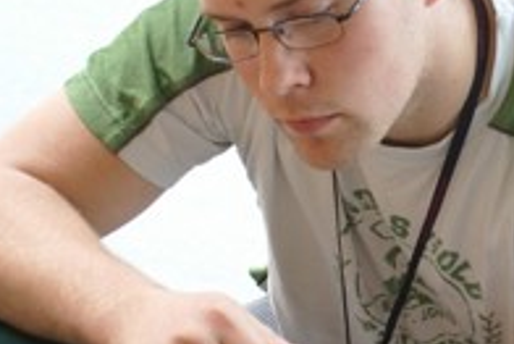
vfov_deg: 9.9
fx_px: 1986
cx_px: 472
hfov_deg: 14.6
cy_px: 249
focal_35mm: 139
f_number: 4.5
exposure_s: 1/20
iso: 250
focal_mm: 26
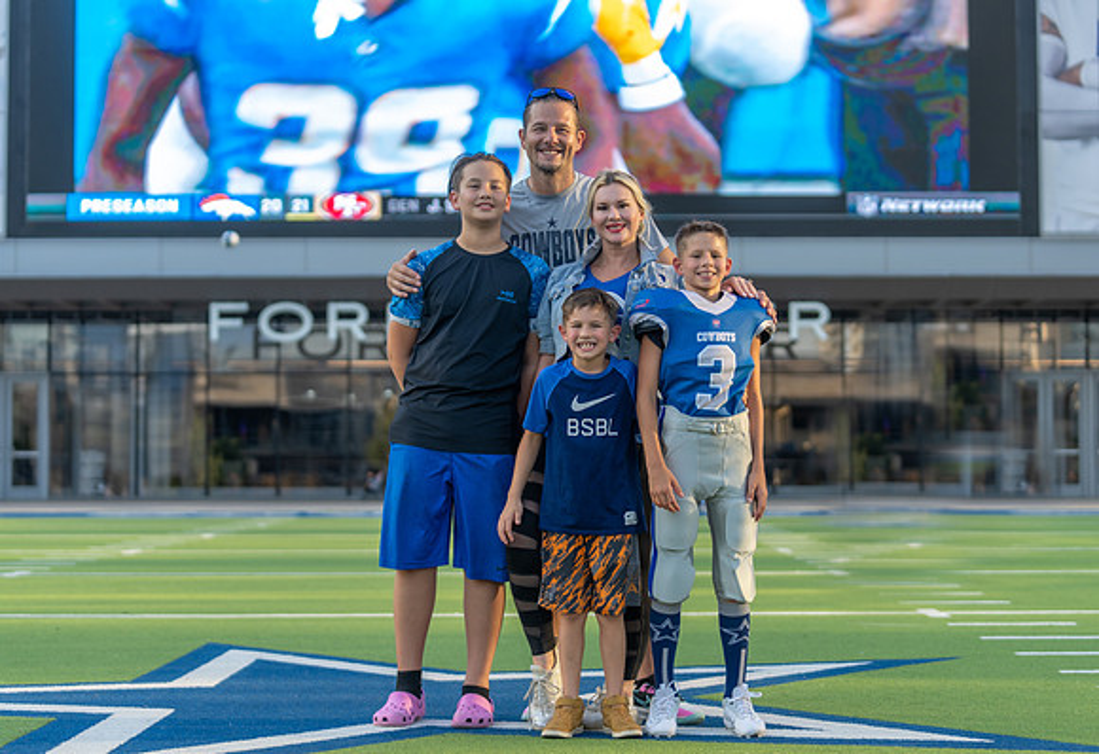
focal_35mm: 77
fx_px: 2379
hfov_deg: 26.0
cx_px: 591
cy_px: 360
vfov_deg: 18.0
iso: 125
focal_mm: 70
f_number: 2.8
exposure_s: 1/400
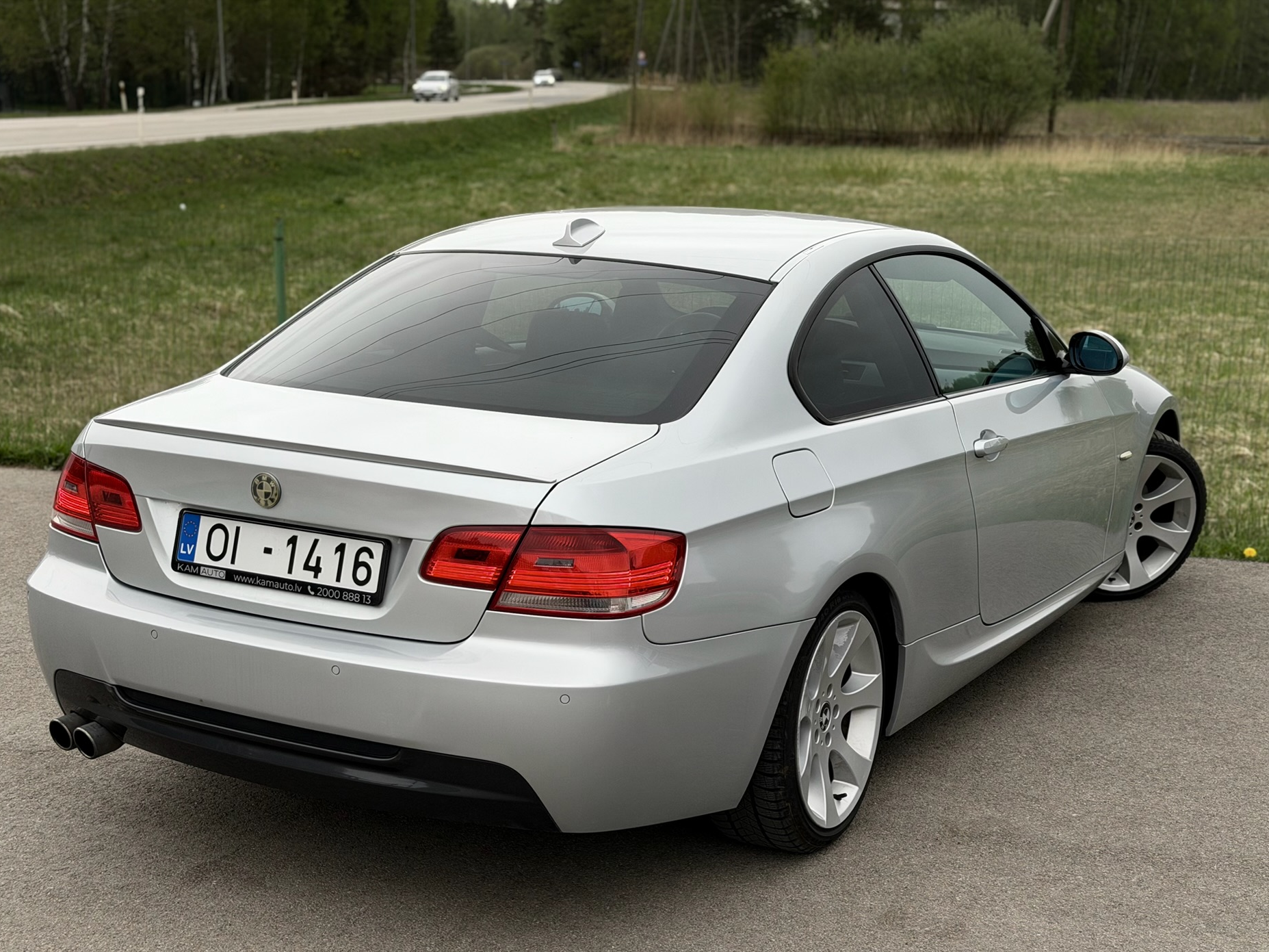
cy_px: 525
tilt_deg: -12.9
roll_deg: -1.3
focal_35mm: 53
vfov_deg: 27.5
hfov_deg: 36.2
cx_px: 593
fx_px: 1943
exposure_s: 1/484
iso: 64
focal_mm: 6.76
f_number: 1.78
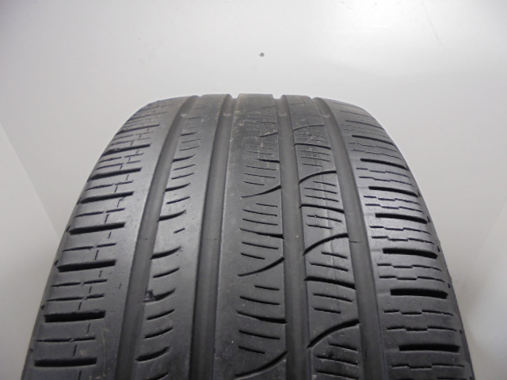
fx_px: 381
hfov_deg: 67.3
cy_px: 190
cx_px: 254
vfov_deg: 53.1
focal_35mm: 26
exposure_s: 1/30
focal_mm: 4.6
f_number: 3.5
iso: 200
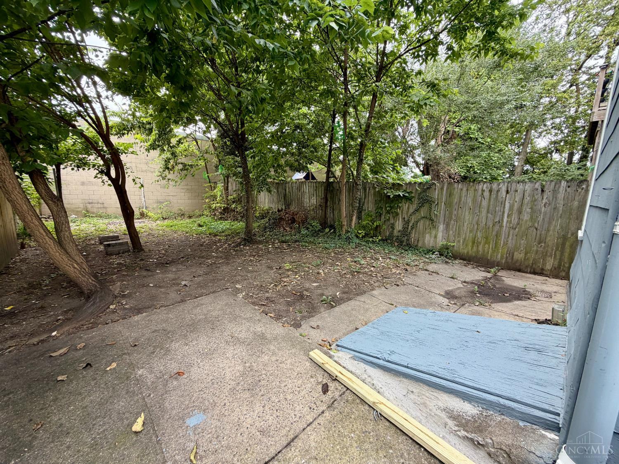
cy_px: 232
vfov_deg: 85.7
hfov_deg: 102.1
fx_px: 250
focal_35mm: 14
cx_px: 310
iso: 64
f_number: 2.2
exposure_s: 1/121
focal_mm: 2.22
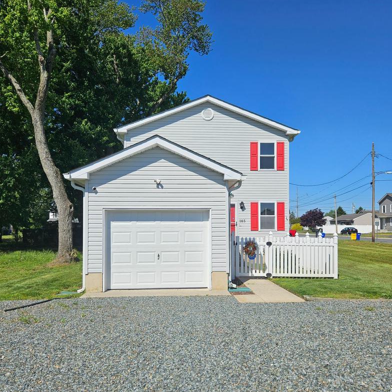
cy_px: 228
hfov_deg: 57.3
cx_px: 194
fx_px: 359
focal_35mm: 28
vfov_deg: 57.0
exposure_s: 1/4054
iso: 25
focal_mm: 5.4
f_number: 1.8
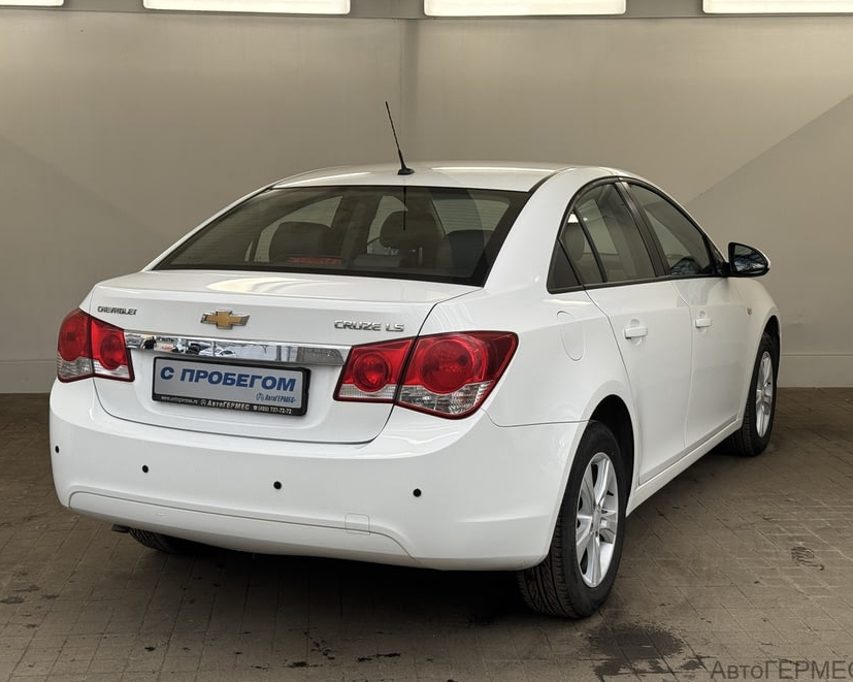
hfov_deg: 36.7
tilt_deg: -9.6
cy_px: 342
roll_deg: -1.5
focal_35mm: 51
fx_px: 1287
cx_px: 411
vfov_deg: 29.7
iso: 64
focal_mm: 6.76
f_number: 1.78
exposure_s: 1/615
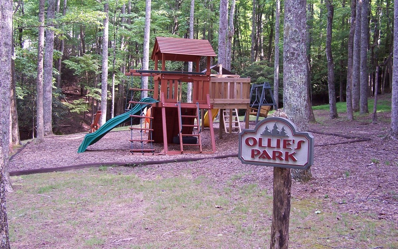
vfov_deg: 31.2
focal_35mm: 41
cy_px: 116
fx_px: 445
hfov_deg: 48.2
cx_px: 202
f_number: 2.8
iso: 80
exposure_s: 1/30
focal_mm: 6.3
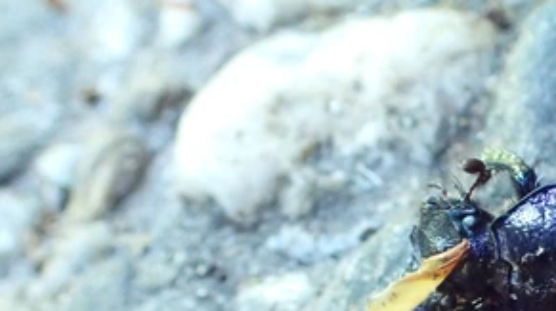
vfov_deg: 16.2
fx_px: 1060
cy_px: 343
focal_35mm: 72
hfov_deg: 27.8
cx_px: 543
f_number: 3.2
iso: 1000
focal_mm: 5.4
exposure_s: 1/30
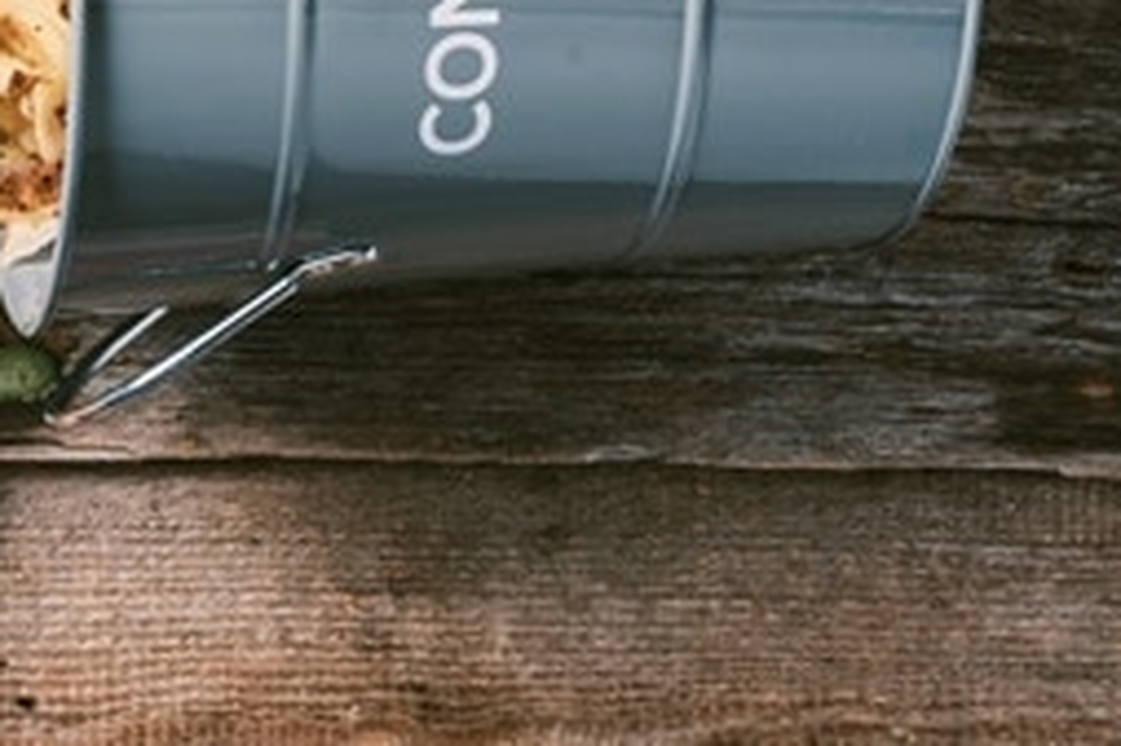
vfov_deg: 11.4
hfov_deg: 16.8
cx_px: -102
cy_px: -66
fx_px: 3672
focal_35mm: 118
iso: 50
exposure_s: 1/40
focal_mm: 50
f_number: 10
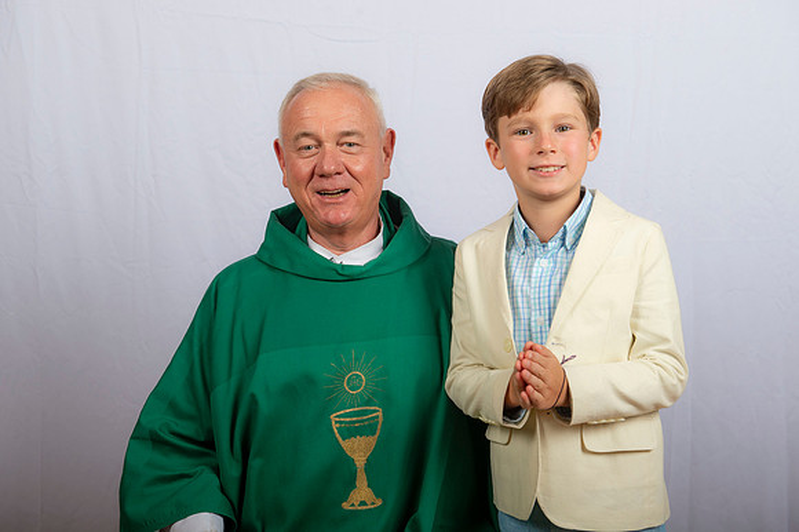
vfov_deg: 24.2
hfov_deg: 35.7
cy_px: 266
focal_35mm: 56
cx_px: 400
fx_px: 1242
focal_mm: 56
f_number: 8
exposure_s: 1/200
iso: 320
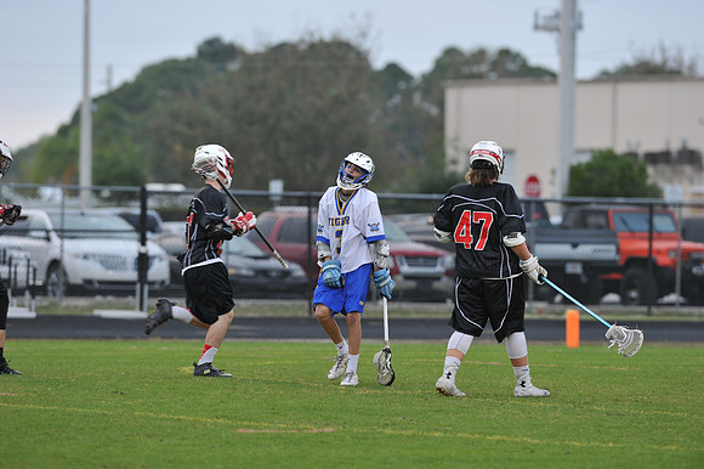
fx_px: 5863
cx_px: 352
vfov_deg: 4.6
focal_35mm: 300
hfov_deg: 6.9
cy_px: 234
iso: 1250
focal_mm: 300
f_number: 5
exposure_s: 1/400
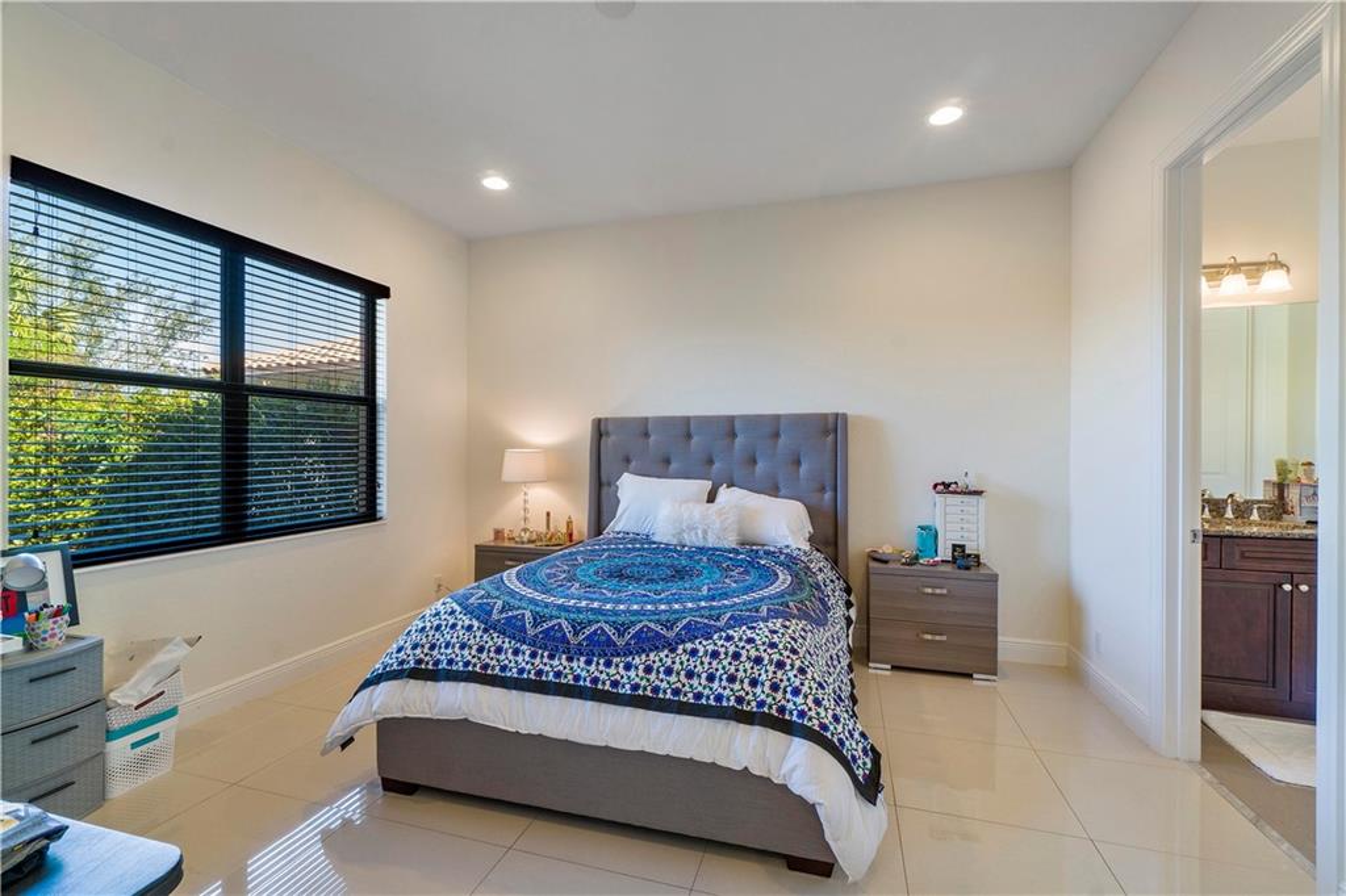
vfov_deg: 77.3
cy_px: 448
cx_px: 673
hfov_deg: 100.4
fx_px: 561
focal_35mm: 15
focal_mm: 10
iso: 160
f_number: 11
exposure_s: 1/4
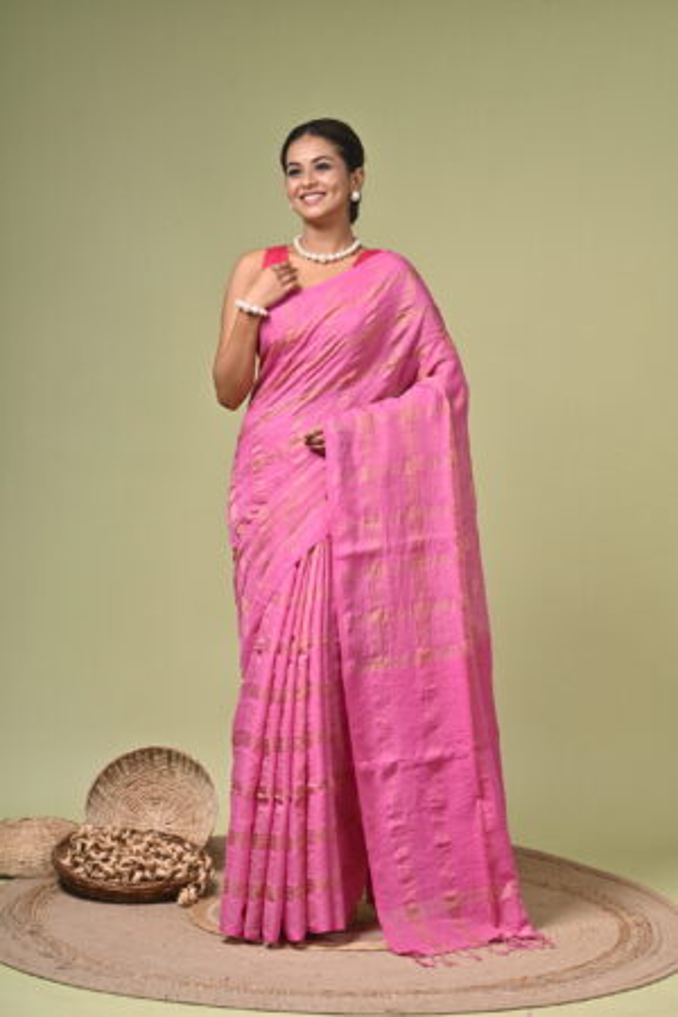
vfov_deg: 23.9
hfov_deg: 16.1
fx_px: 2401
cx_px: 339
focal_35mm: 85
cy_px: 508
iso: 400
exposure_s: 1/160
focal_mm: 85
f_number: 7.1
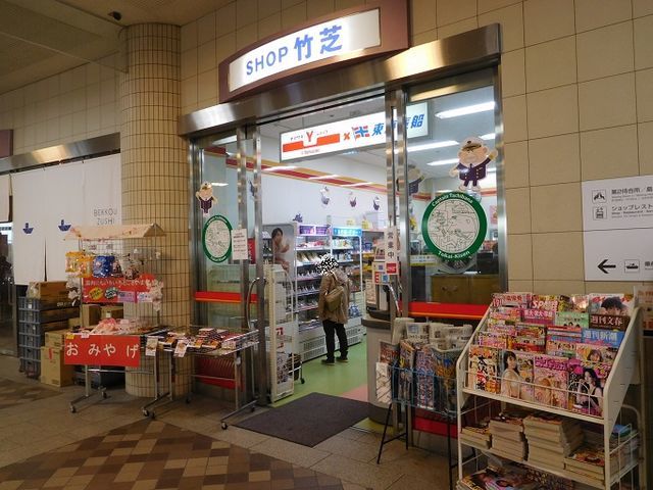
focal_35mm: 25
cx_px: 326
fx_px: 472
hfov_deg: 69.4
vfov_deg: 54.9
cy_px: 245
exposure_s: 1/30
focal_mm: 4.5
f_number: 3.4
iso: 140
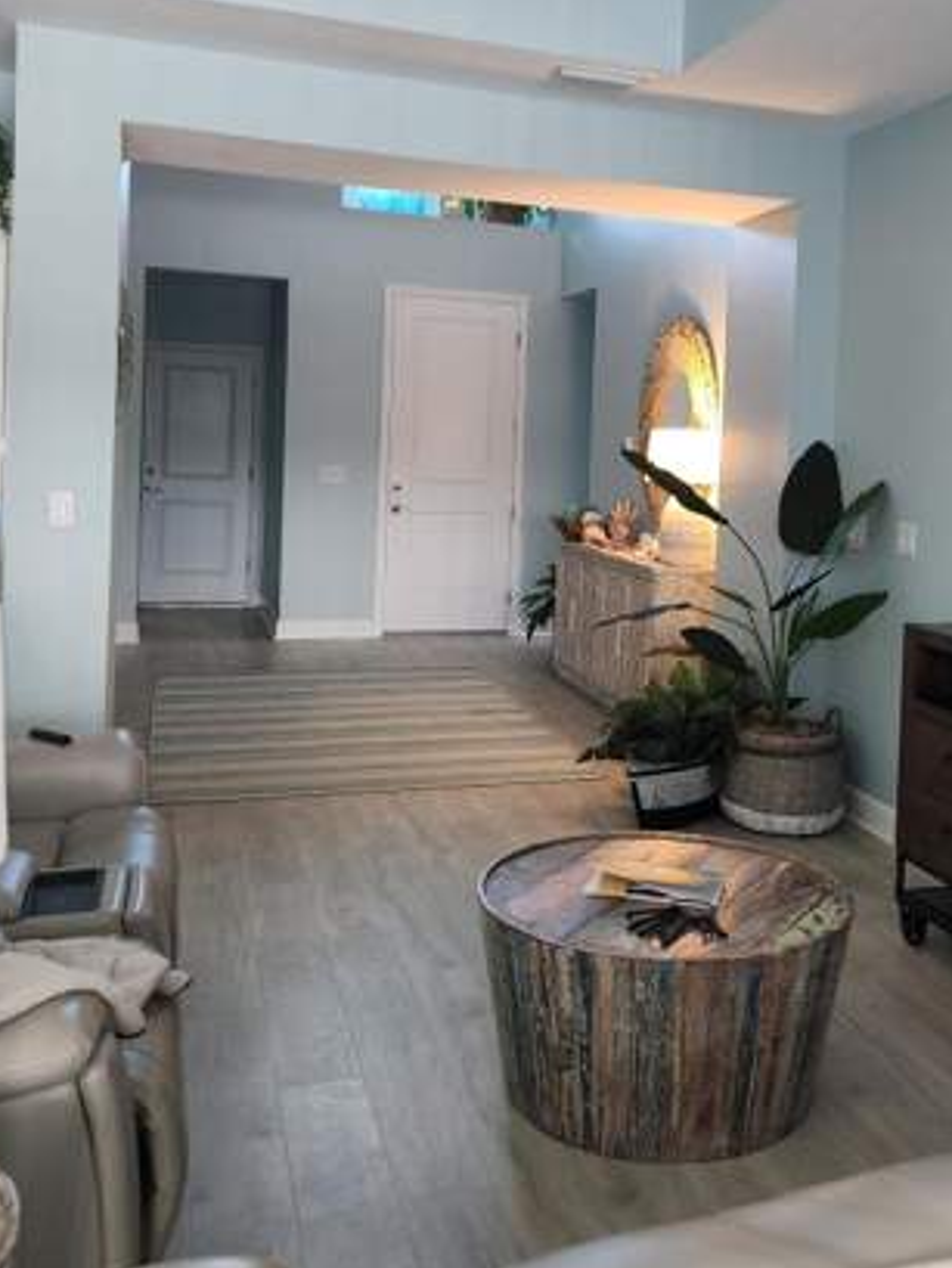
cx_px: 661
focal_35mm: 36
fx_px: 1319
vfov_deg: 50.9
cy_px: 487
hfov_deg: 39.1
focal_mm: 5.4
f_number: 1.8
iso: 640
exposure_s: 1/60
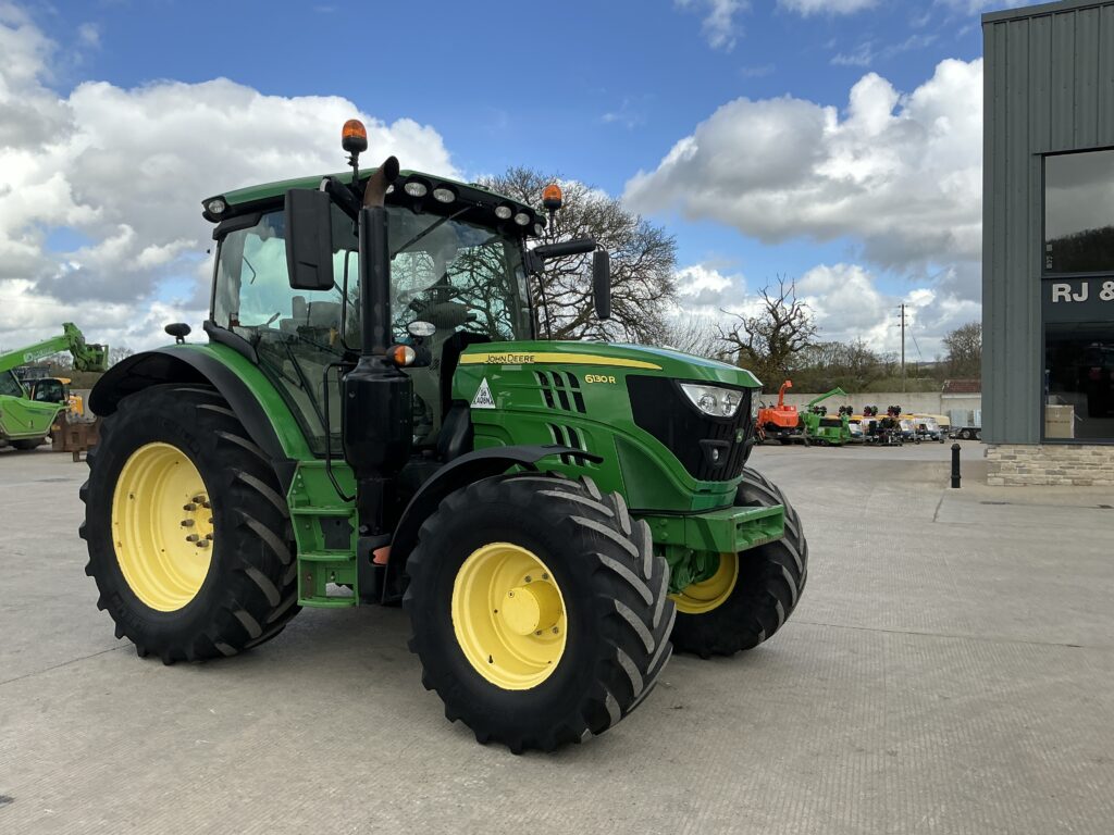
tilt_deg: -0.3
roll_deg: -0.2
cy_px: 418
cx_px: 557
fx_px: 901
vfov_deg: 49.7
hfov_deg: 63.4
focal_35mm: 28
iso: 25
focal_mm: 3
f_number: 1.8
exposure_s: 1/1490
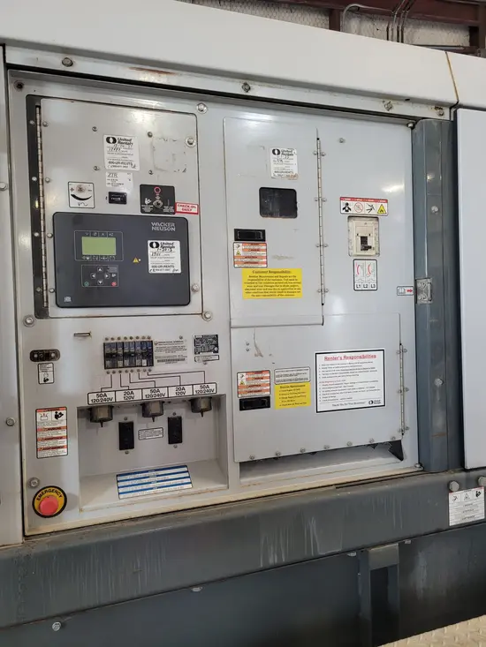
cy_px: 324
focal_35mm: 26
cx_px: 243
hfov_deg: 53.1
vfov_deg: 67.3
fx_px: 487
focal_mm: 5.4
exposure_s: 1/60
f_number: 1.8
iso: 200
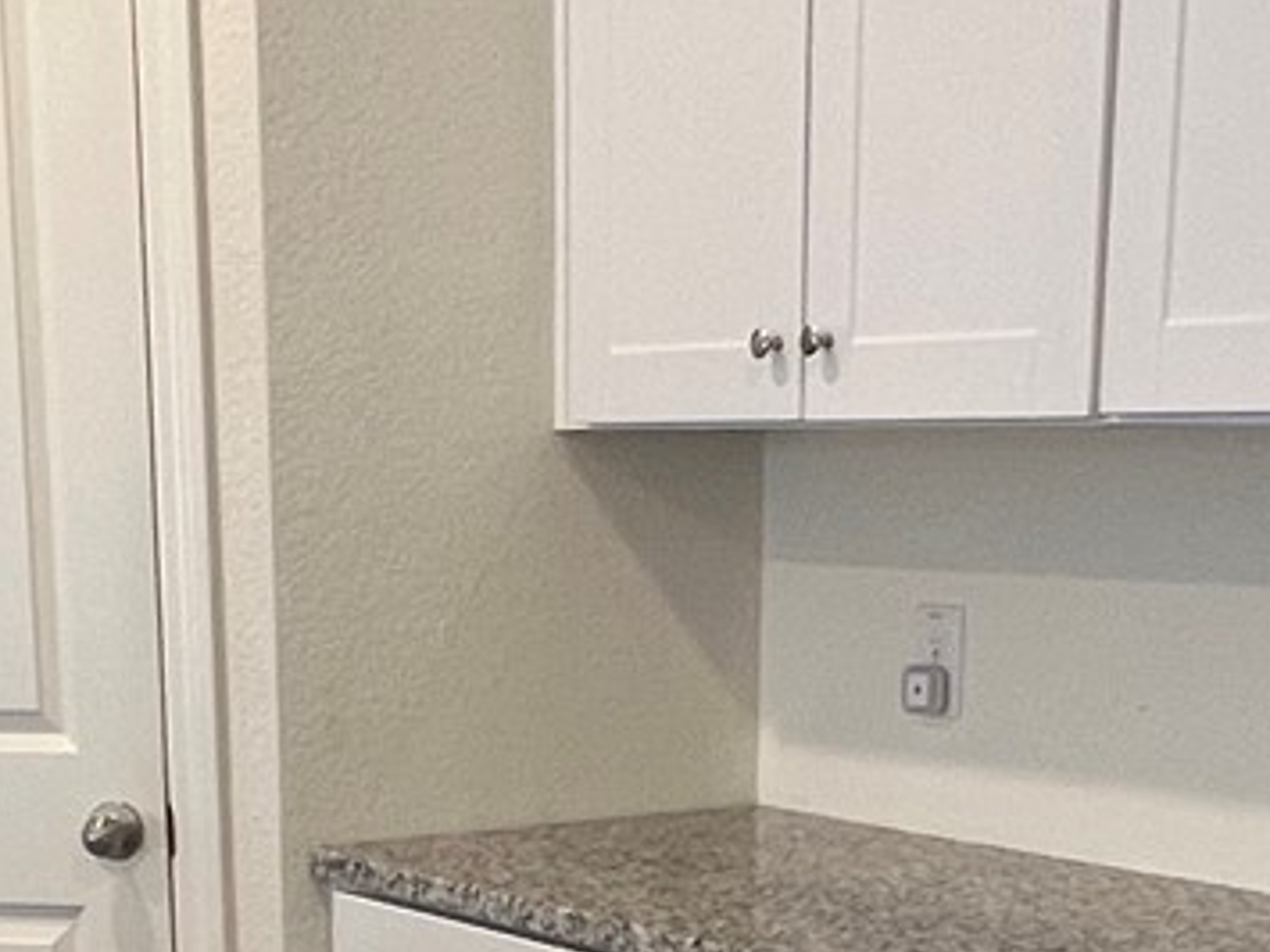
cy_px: 1389
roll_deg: +1.1
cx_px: 497
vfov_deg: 17.8
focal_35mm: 75
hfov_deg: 25.9
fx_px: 2751
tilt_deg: -18.7
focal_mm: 1.57
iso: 125
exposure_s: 1/60
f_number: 1.8
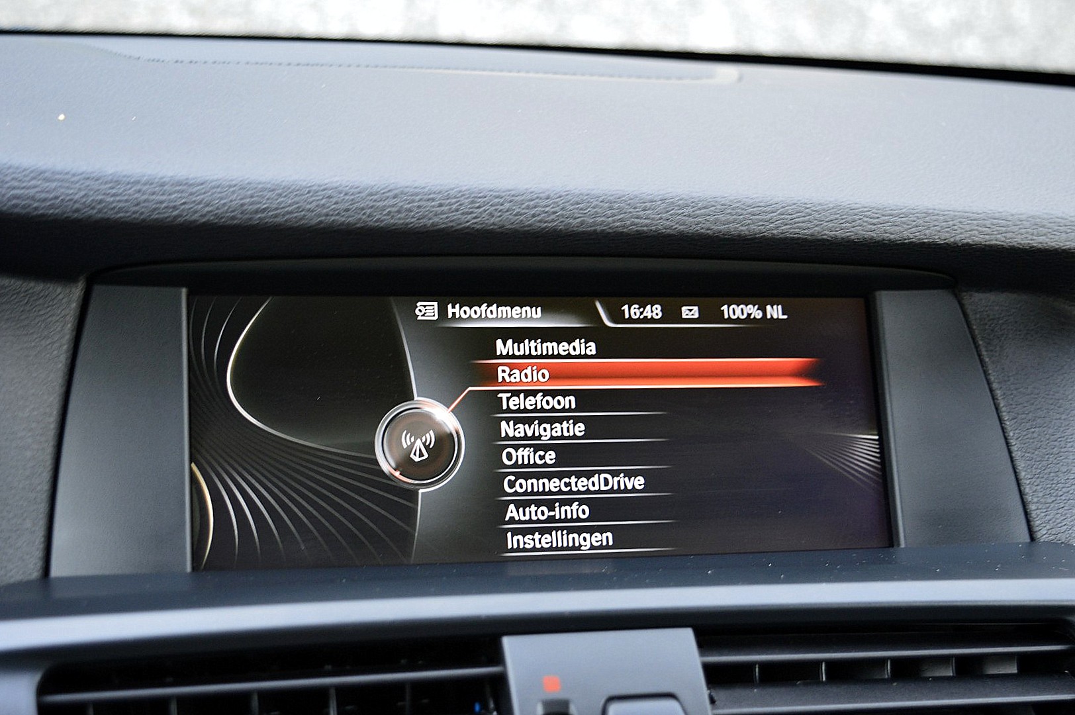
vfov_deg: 23.7
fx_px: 1701
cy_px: 358
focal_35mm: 57
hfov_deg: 35.1
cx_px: 538
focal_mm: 38
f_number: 4.8
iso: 800
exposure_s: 1/50
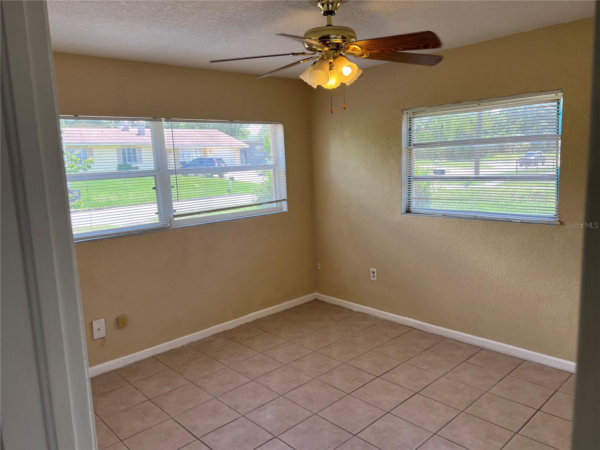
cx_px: 300
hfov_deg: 67.3
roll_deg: +2.4
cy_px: 225
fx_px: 451
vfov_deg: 53.1
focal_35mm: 26
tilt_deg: -9.2
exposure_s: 1/210
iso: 40
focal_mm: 5.7
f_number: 1.5
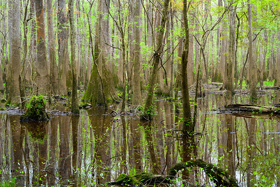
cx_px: 148
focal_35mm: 55
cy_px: 92
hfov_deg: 36.2
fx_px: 428
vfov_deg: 24.6
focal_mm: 52
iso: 640
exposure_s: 1/30
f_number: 14
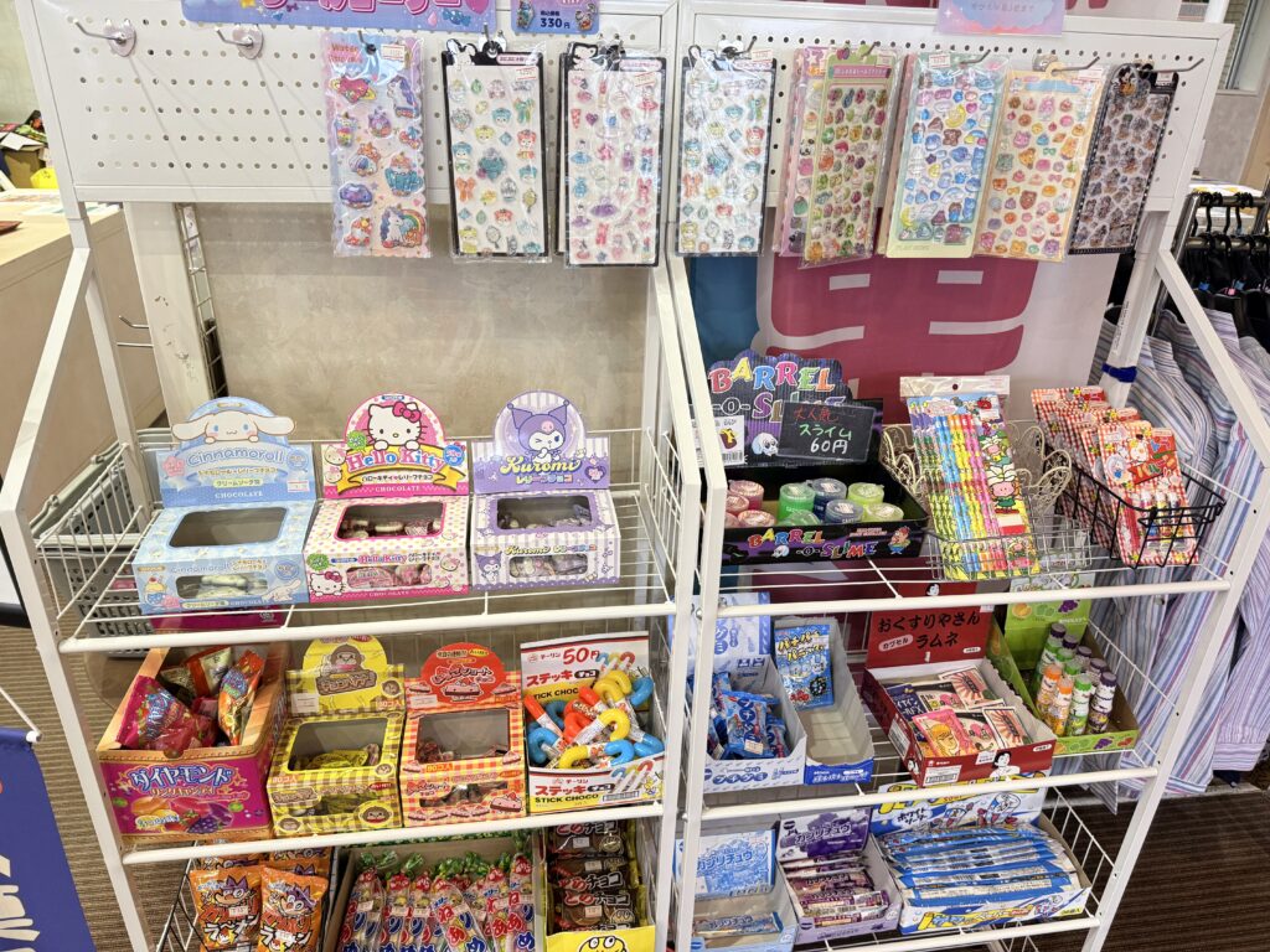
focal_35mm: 24
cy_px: 476
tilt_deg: -25.7
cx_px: 635
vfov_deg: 56.8
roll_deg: -2.1
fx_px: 881
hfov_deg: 71.6
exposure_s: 1/50
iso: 250
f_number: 1.78
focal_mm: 6.76
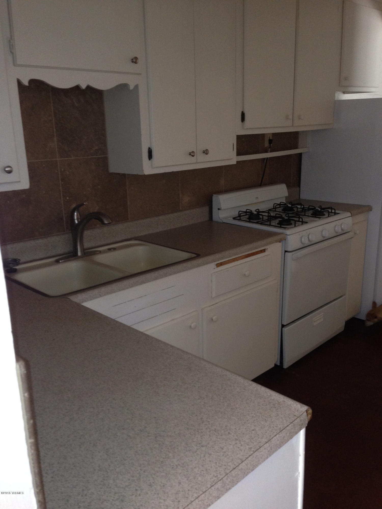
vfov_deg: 55.4
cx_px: 191
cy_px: 254
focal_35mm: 33
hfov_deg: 42.9
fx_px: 486
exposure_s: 1/20
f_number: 2.4
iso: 160
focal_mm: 4.12
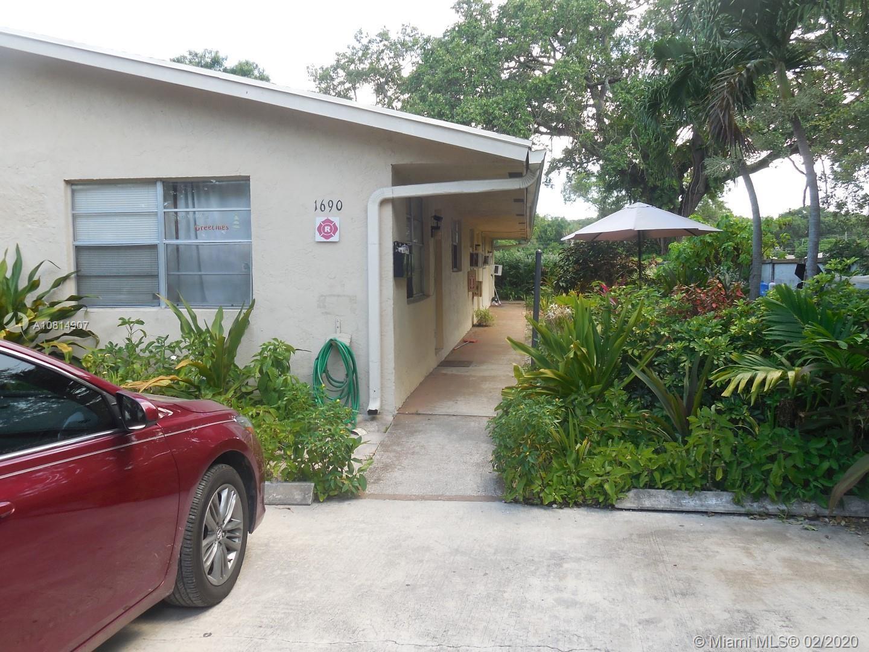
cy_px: 326
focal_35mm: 29
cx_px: 434
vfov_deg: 48.2
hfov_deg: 61.7
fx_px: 728
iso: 125
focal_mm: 5.2
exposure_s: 1/80
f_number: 4
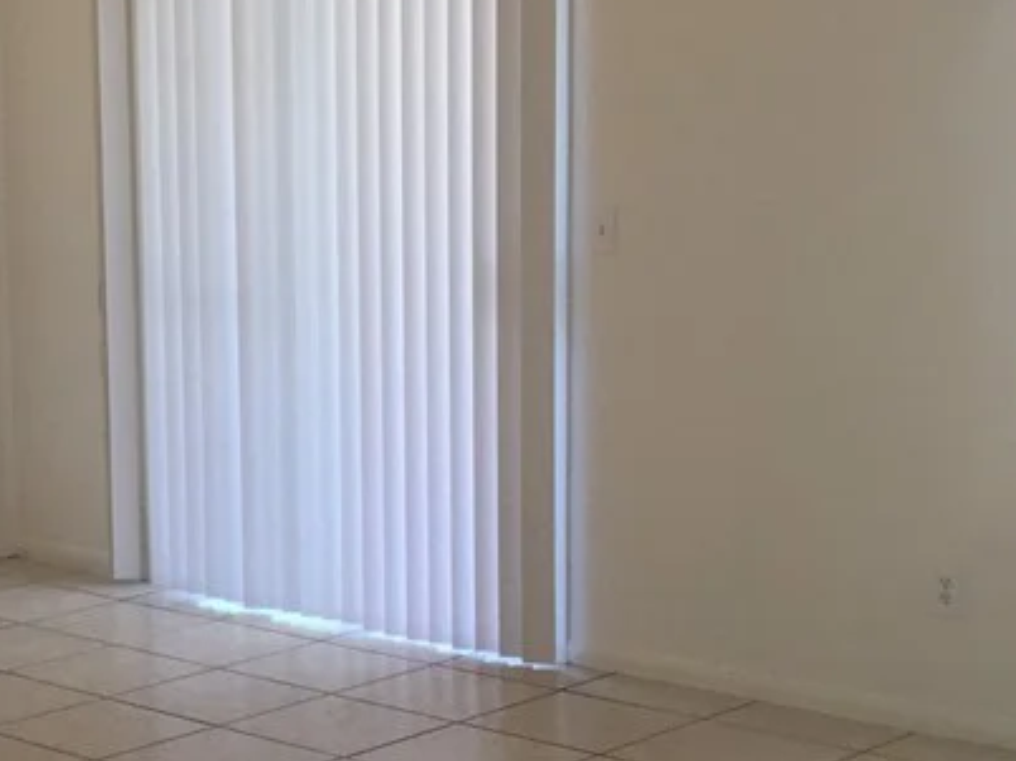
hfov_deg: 23.9
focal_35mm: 79
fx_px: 2317
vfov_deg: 18.6
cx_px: 48
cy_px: 437
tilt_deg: -4.7
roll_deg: +1.5
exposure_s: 1/30
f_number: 2.4
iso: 50
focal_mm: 3.3
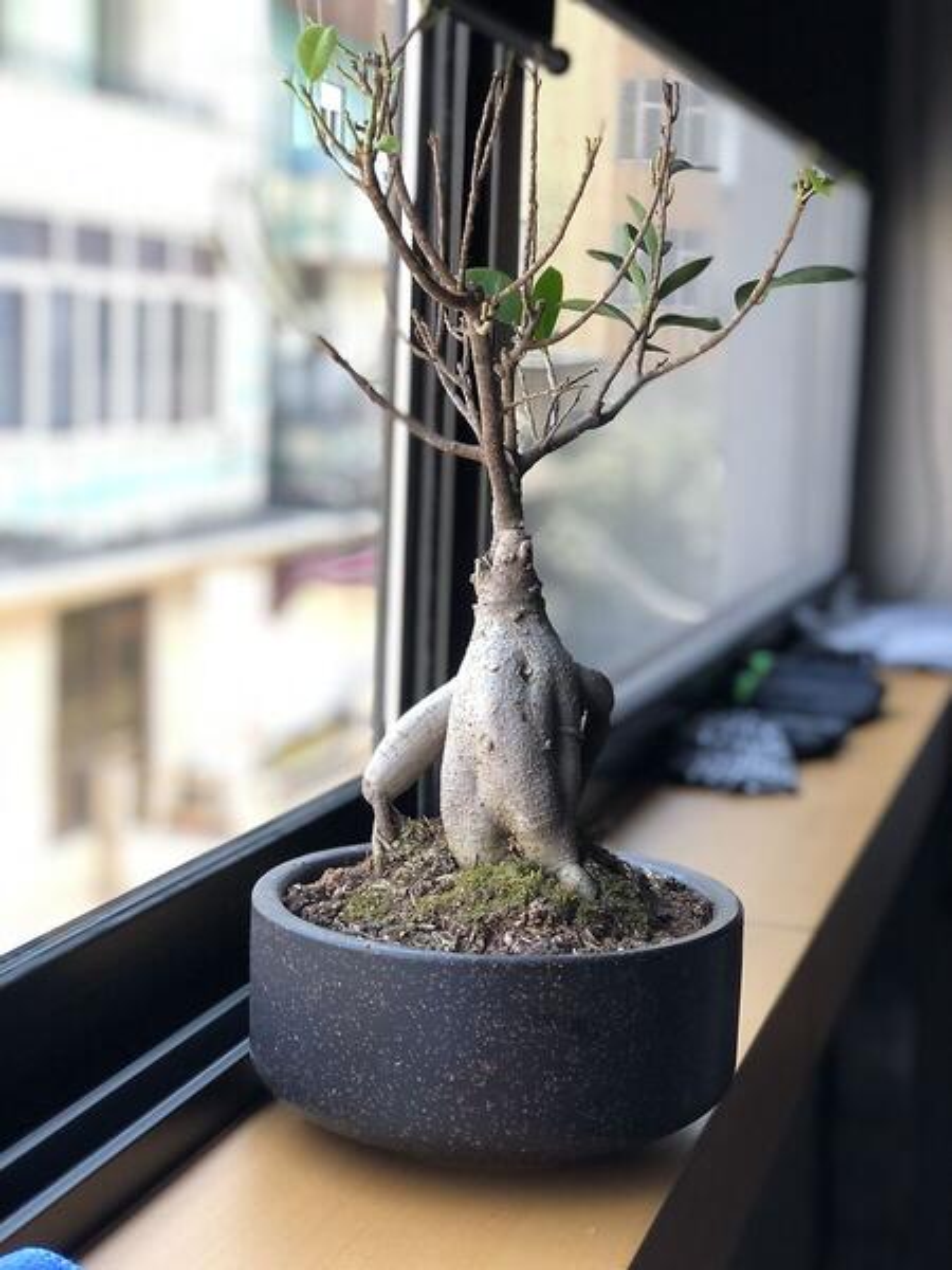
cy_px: 635
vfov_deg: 33.8
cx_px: 476
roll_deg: -2.2
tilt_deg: -8.2
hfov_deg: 25.7
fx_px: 2090
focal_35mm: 57
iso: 25
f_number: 2.8
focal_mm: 6.6
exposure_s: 1/30
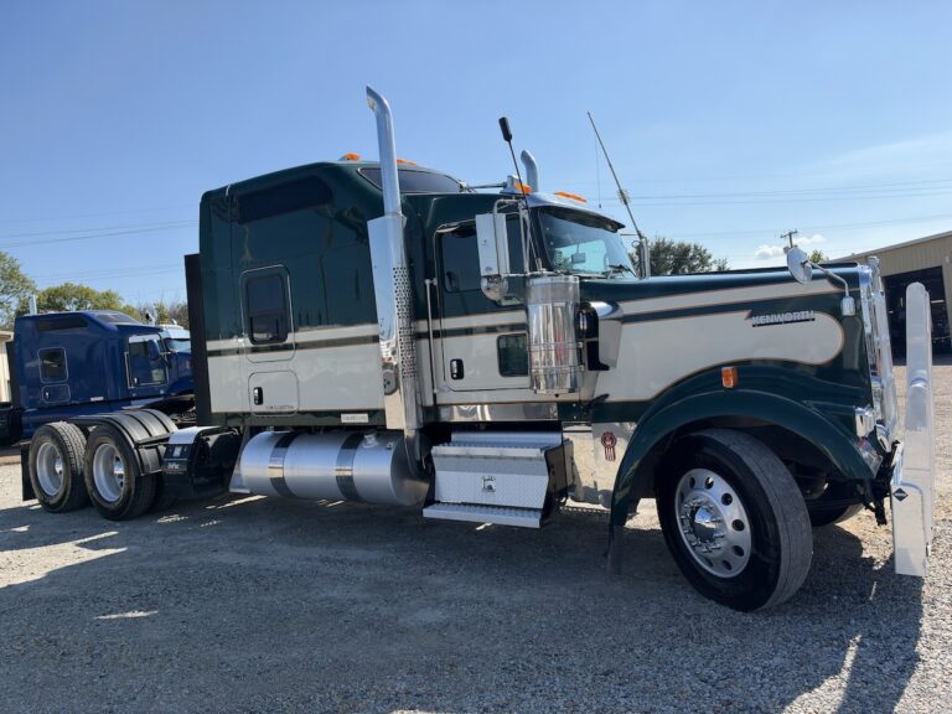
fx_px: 660
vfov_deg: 56.8
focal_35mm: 24
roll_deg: +5.4
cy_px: 357
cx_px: 476
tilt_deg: +1.3
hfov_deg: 71.6
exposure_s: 1/3891
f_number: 1.8
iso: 64
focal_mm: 6.93
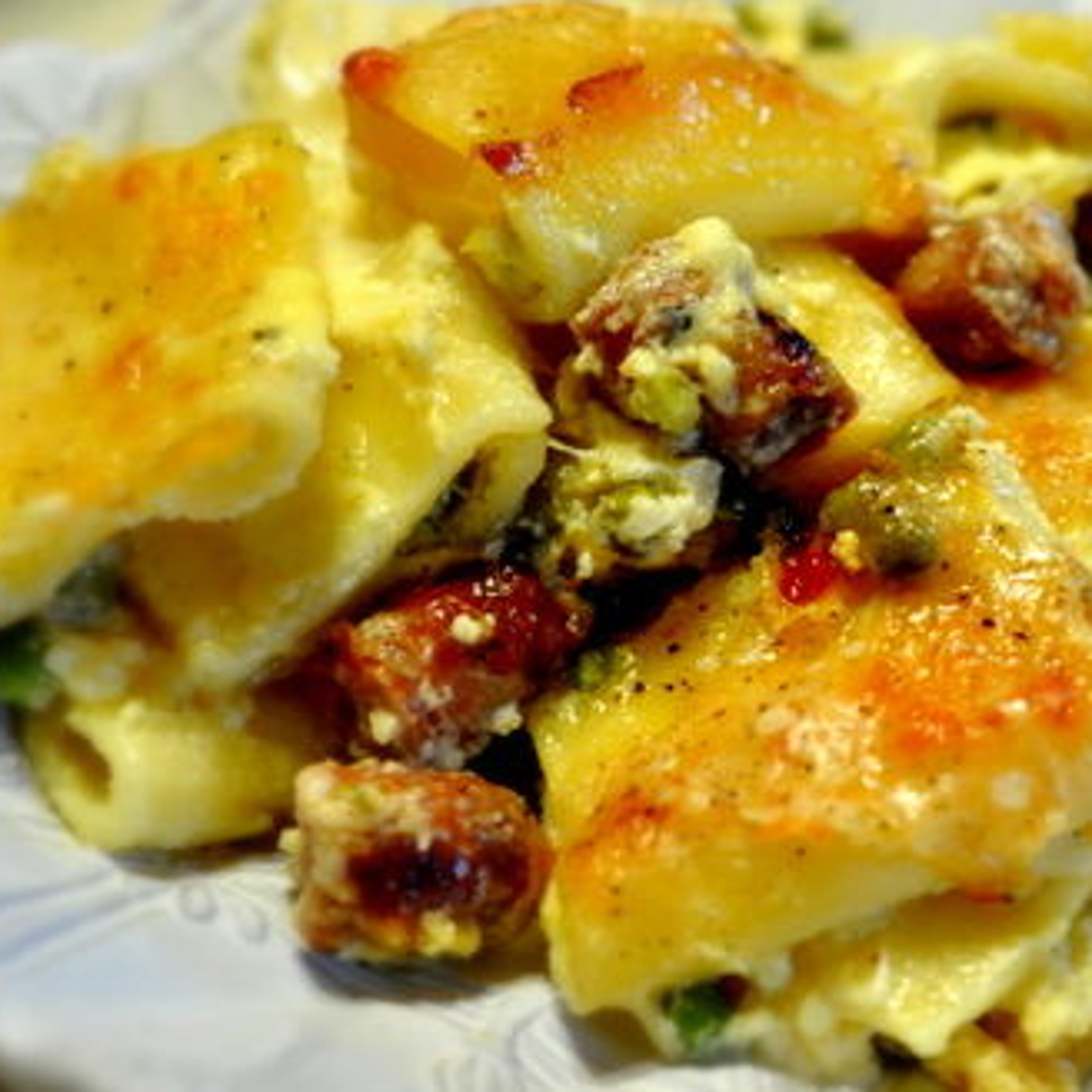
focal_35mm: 97
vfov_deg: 17.9
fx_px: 3462
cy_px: 546
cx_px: 786
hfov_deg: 17.8
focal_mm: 50
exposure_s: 1/50
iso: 800
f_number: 3.5
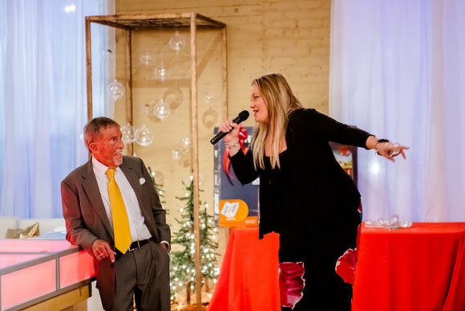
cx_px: 233
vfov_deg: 17.5
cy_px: 125
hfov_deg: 26.1
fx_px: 1004
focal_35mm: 78
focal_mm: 62
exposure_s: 1/60
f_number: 2.8
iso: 5000
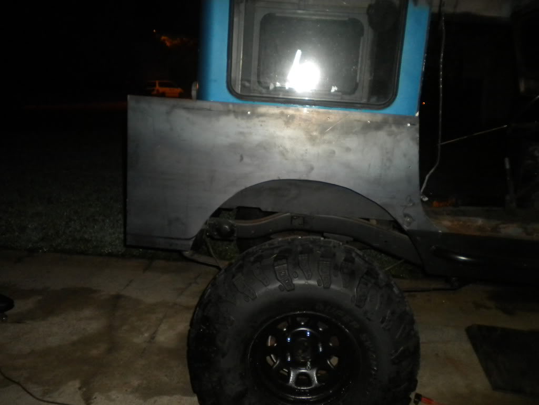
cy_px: 202
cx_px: 270
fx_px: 545
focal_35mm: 35
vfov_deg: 40.7
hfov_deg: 52.6
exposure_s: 1/30
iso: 400
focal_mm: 6.3
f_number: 3.1
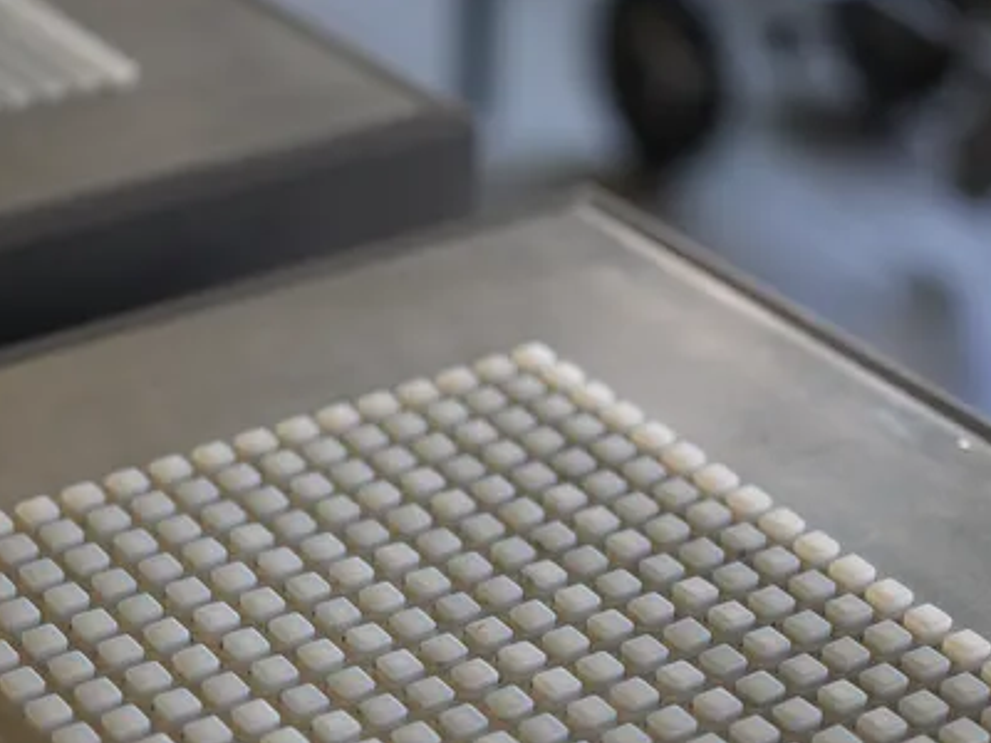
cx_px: 300
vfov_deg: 17.1
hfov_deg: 22.6
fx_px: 2462
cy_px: 572
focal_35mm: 86
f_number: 2.5
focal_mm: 55
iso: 400
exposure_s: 1/60
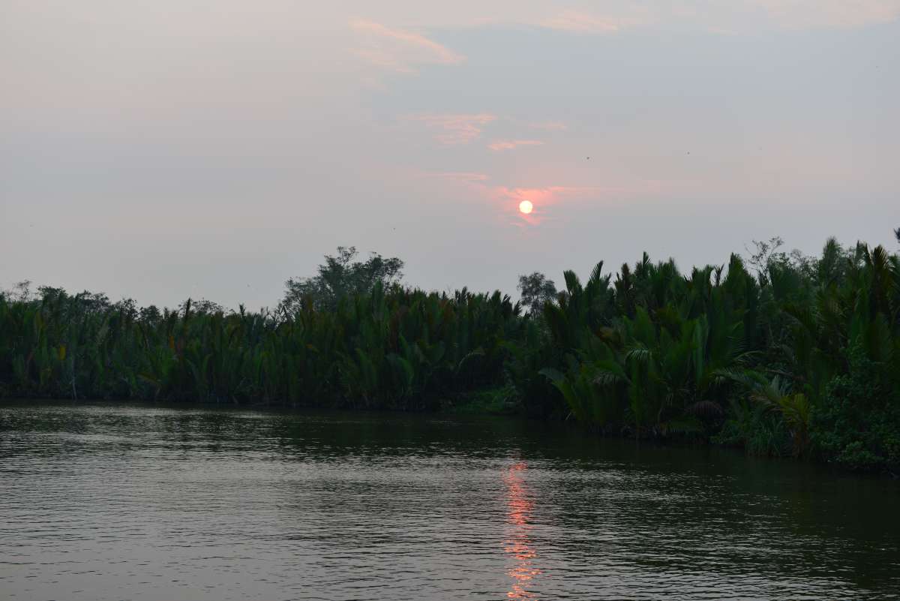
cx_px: 450
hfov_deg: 36.2
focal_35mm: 55
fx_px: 1375
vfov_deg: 24.6
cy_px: 300
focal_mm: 55
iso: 100
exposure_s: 1/100
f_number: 5
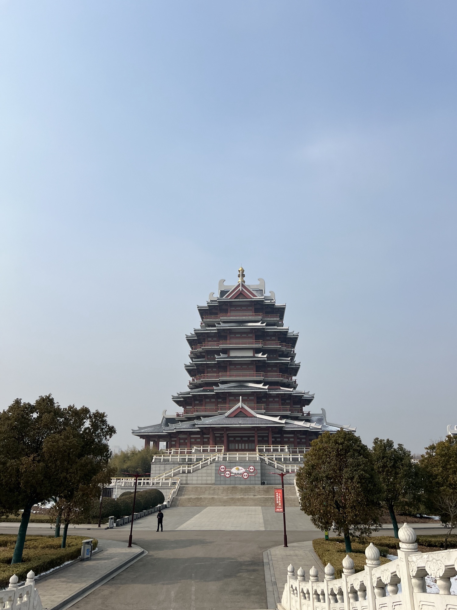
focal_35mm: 26
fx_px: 458
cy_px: 305
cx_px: 228
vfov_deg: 67.3
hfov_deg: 53.1
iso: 50
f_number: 1.5
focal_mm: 5.7
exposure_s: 1/8696
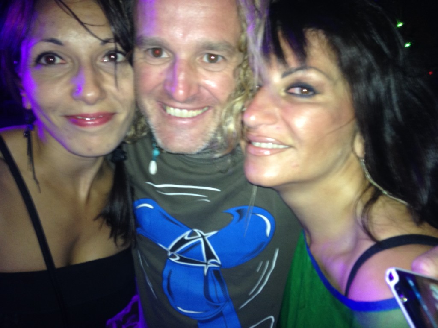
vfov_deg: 40.7
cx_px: 219
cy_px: 164
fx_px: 443
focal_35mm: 35
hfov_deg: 52.6
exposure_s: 1/16
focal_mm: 4.28
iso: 100
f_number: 2.4
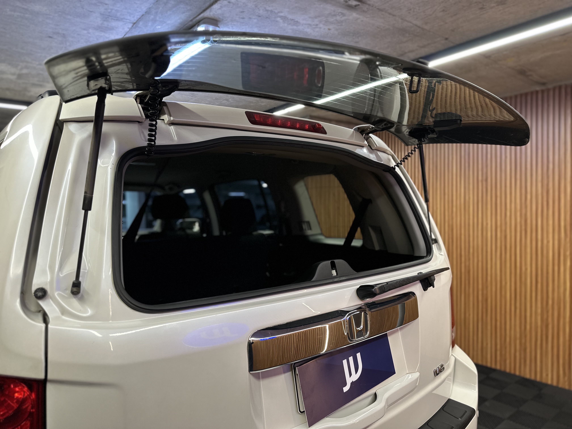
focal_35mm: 24
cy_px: 214
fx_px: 397
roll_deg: +1.4
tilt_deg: -1.4
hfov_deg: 71.6
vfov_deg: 56.8
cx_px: 286
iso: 125
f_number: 1.78
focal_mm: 6.86
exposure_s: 1/50
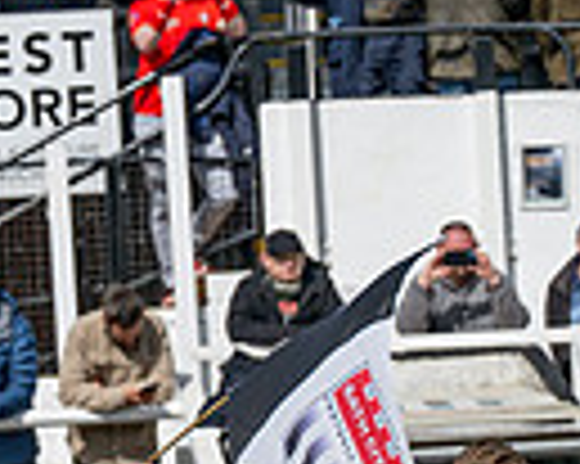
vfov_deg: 4.4
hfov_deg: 5.6
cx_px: 713
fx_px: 5918
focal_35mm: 345
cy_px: 806
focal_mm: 70
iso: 200
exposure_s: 1/6400
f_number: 4
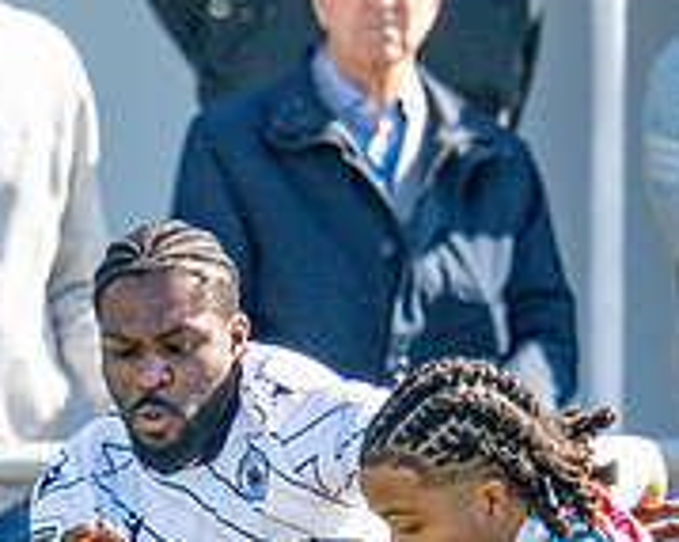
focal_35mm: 3106
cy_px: 357
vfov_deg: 0.5
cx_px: 157
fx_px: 62383
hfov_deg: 0.6
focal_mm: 400
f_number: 4.5
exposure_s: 1/1250
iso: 400
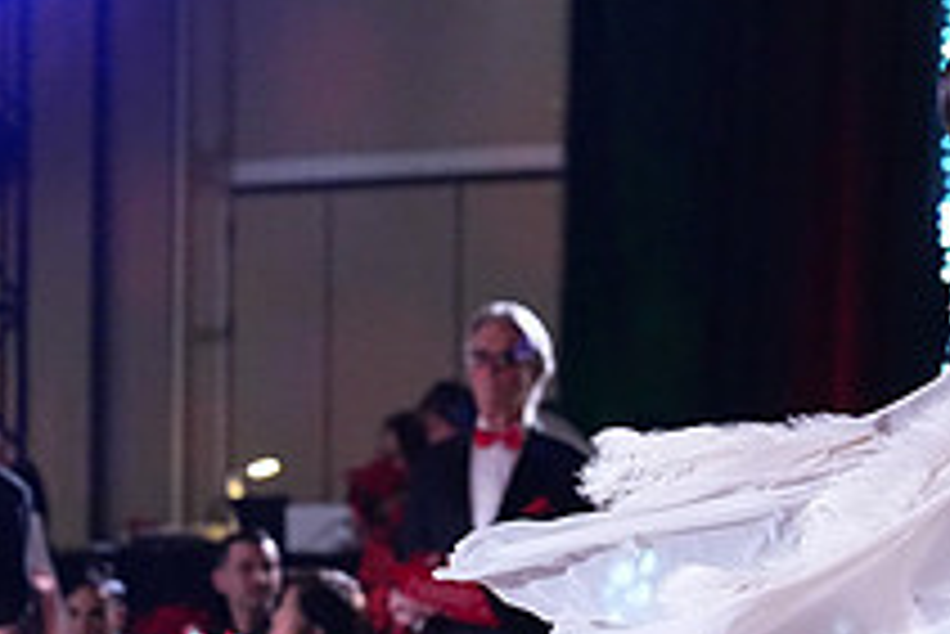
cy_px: 816
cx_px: 887
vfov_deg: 3.9
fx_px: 9216
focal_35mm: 349
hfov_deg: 5.9
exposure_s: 1/400
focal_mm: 127
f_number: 5.6
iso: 10000
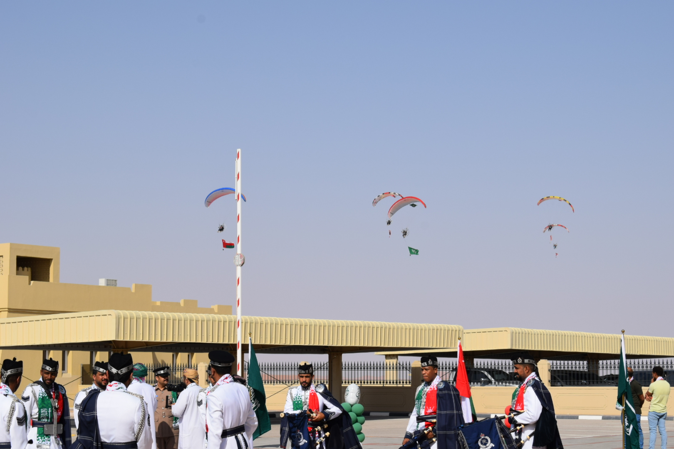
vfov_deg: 16.6
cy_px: 224
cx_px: 337
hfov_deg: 24.6
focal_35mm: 82
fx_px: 1544
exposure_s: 1/500
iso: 200
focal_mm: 55
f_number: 11
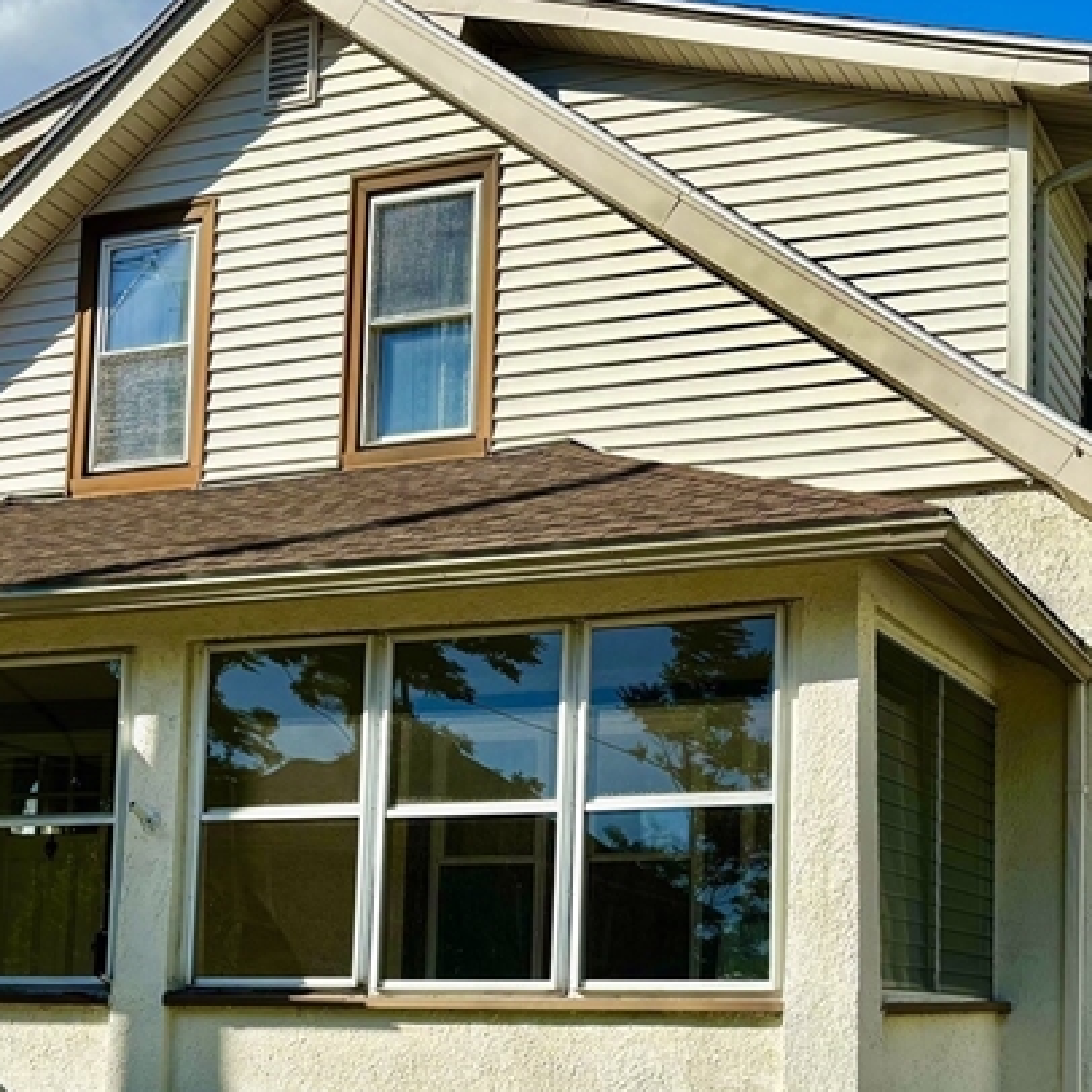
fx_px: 2070
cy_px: 845
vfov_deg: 29.0
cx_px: 559
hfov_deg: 29.6
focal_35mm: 58
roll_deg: -2.3
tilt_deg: +4.3
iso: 50
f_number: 1.6
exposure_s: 1/3650
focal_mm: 5.96
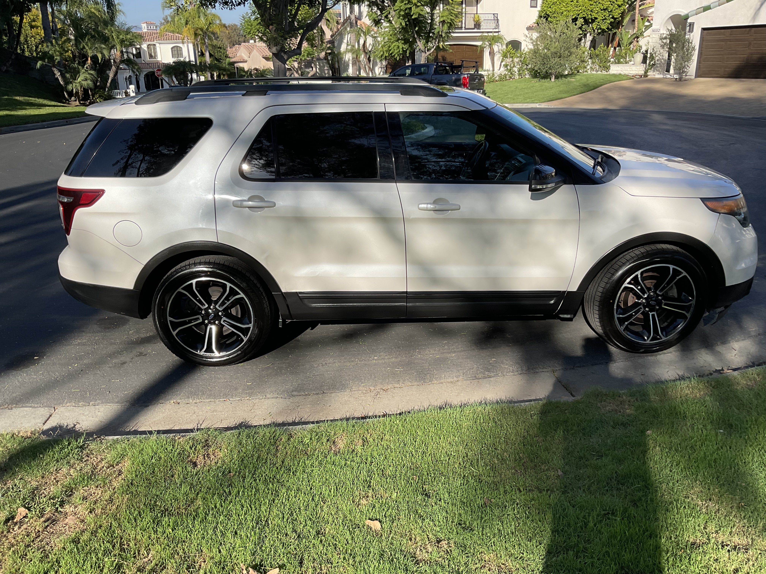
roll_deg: +1.5
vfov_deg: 48.2
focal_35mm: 29
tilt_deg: -18.1
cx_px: 383
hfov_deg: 61.7
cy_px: 287
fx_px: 642
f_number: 1.8
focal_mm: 3
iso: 16
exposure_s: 1/1279
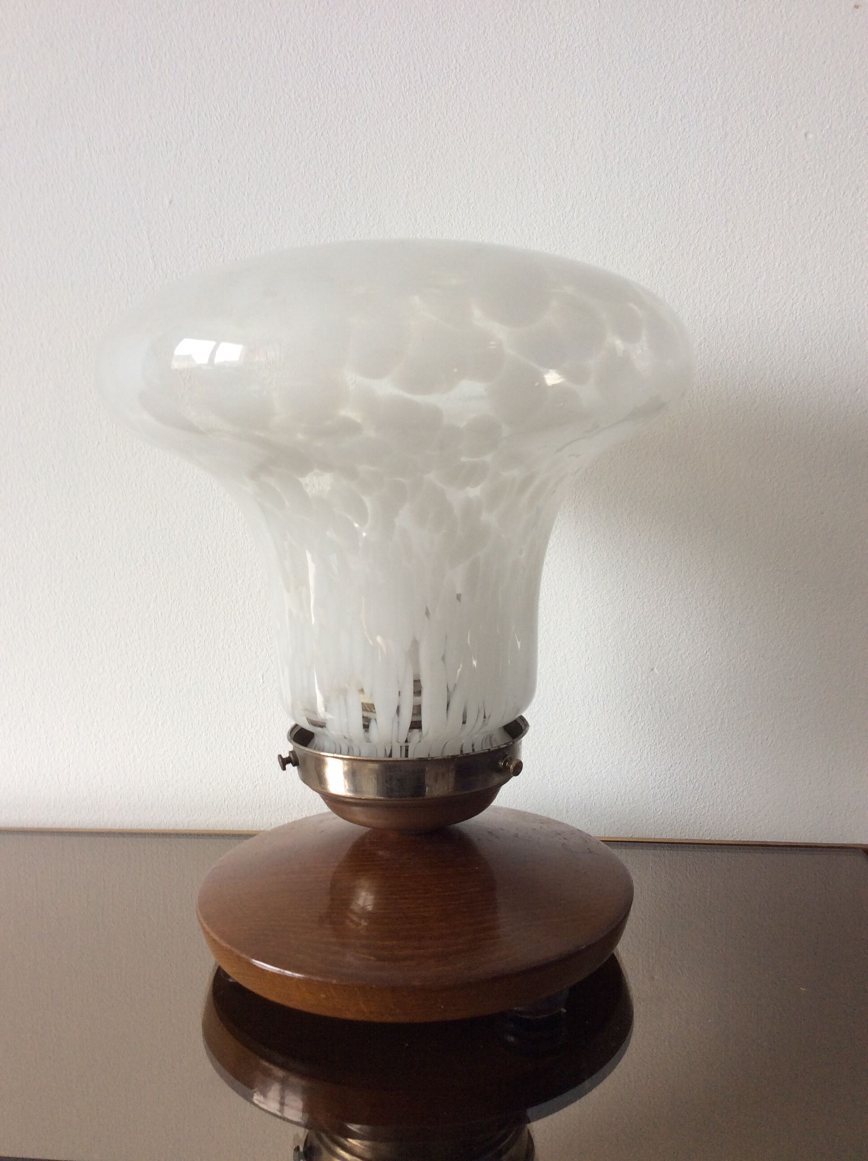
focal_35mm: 32
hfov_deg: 44.1
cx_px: 434
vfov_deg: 56.9
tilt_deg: -8.4
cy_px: 580
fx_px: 1073
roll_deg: +1.6
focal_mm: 3.3
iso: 40
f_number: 2.4
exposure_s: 1/33
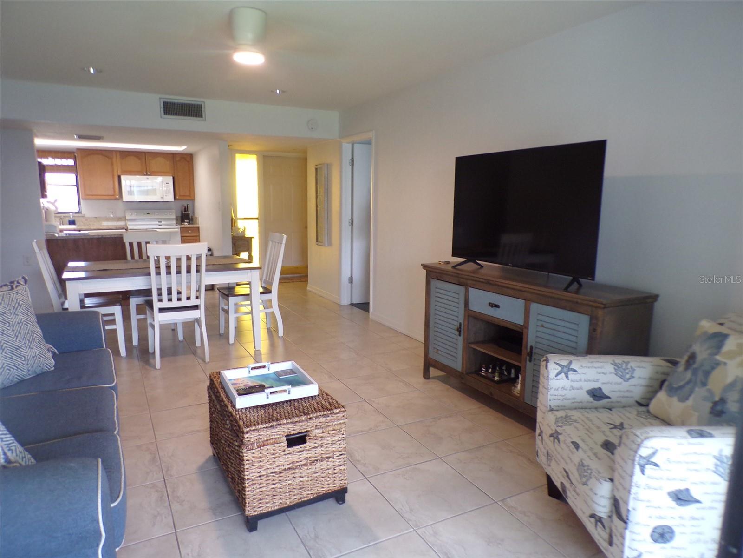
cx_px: 372
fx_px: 515
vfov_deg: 56.8
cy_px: 279
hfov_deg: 71.6
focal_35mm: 24
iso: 176
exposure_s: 1/34
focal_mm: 4.3
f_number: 3
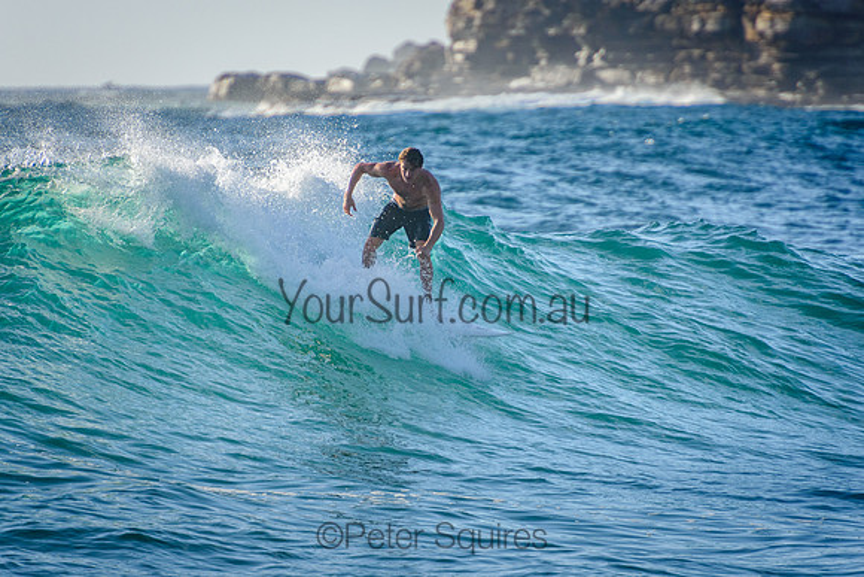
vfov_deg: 2.3
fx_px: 14655
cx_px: 432
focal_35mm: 611
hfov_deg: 3.4
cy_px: 288
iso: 400
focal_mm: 400
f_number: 5.6
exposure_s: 1/2000
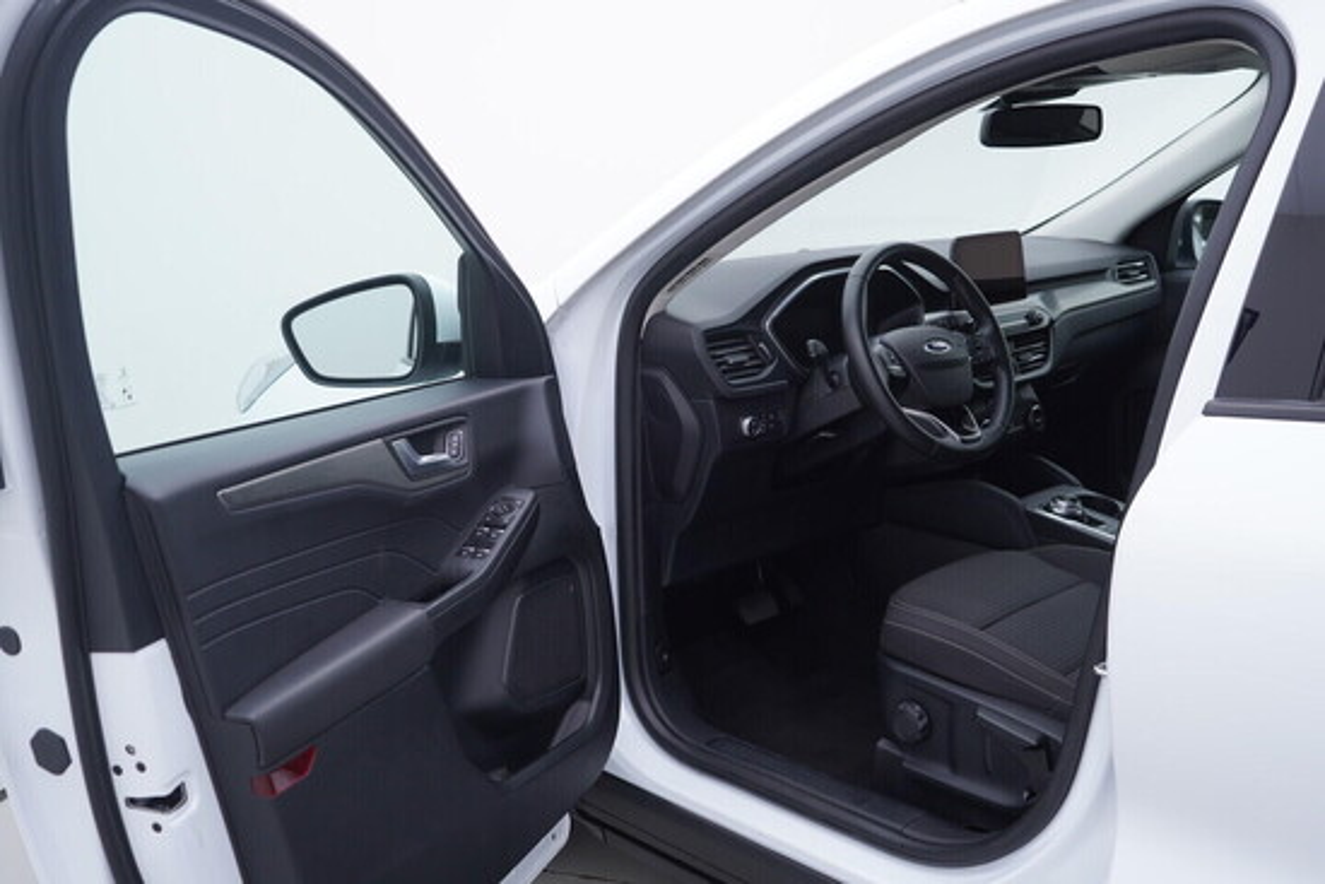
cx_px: 662
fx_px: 1325
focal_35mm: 36
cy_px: 442
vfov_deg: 36.9
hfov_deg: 53.1
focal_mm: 24
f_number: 3.5
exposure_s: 1/60
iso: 125
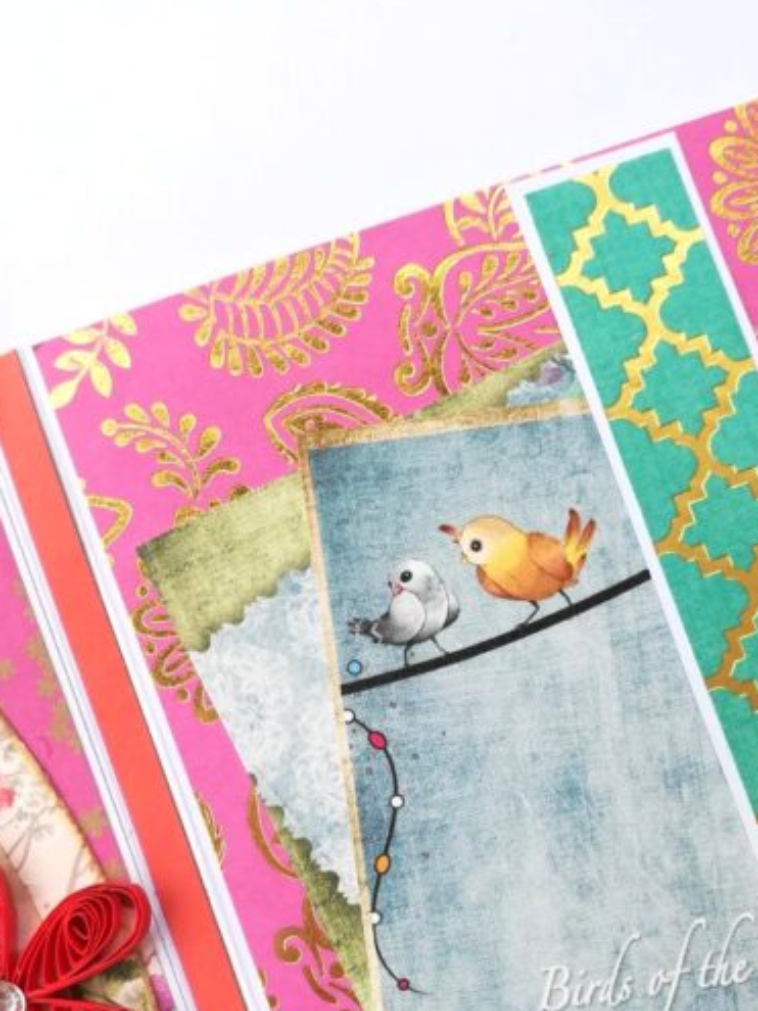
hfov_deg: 34.3
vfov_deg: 43.9
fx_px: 1227
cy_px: 709
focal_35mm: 42
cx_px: 421
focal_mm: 3.83
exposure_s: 1/327
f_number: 2.2
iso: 50
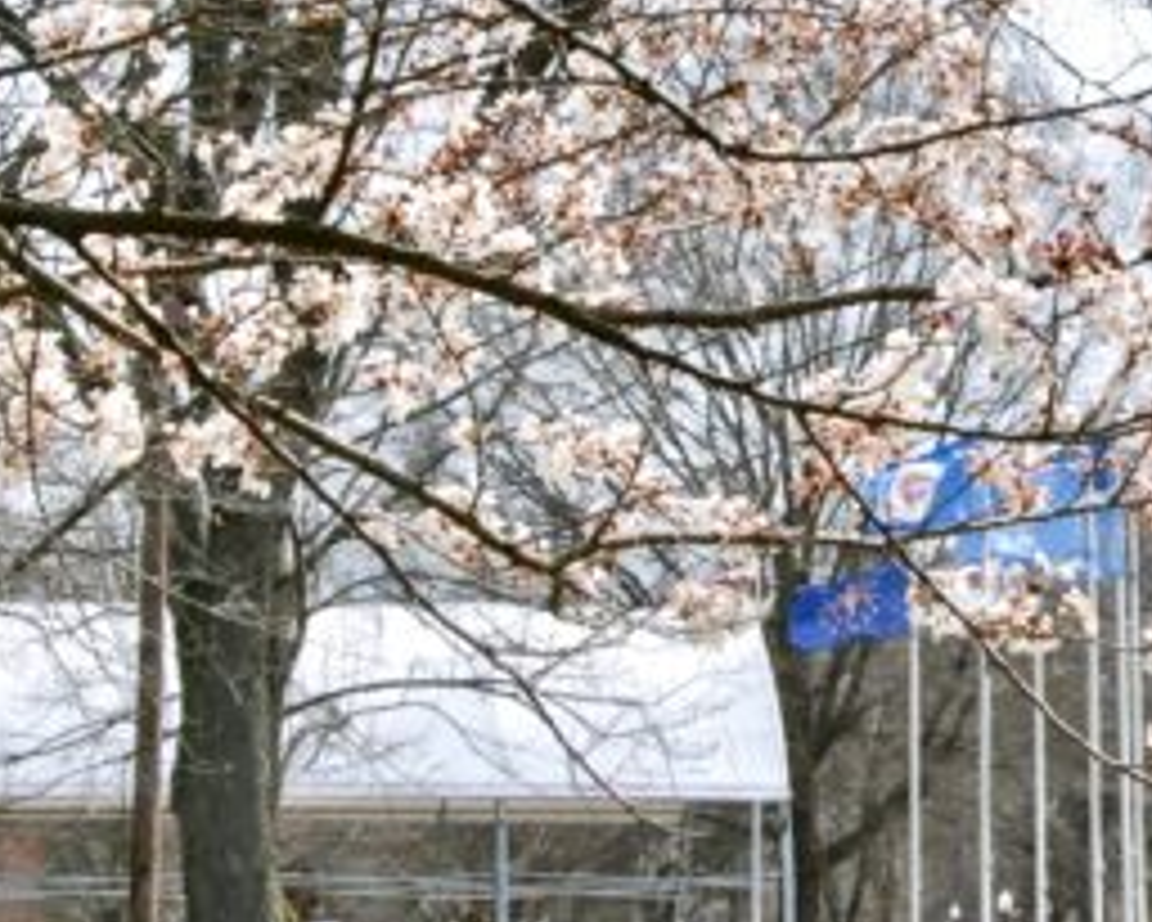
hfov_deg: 12.3
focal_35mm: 156
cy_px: 216
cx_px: 934
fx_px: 5321
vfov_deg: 9.9
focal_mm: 38
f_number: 14
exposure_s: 1/800
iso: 800
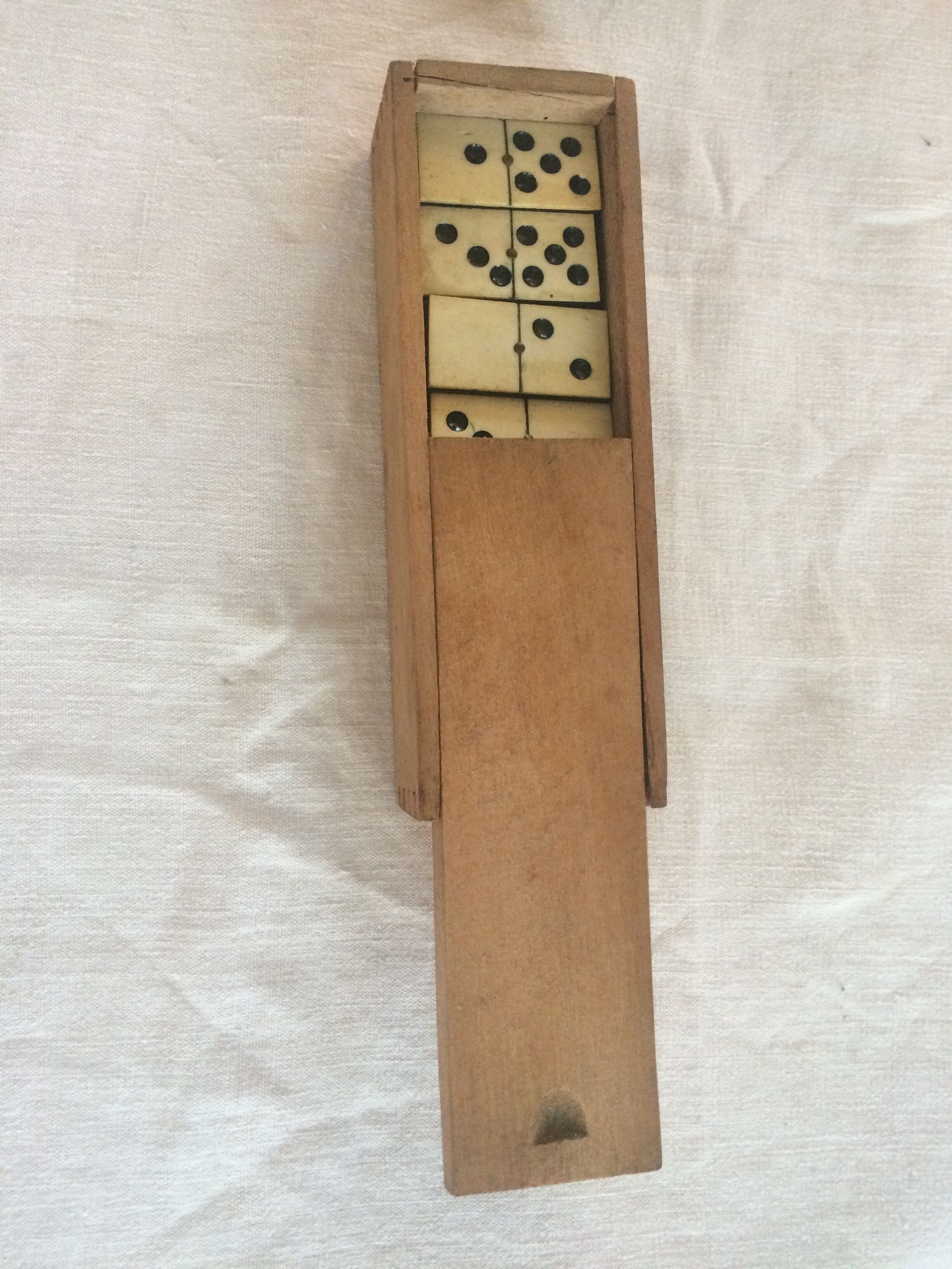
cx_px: 476
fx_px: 1063
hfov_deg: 48.2
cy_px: 634
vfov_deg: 61.7
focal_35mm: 29
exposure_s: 1/33
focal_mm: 4.15
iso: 250
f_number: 2.2
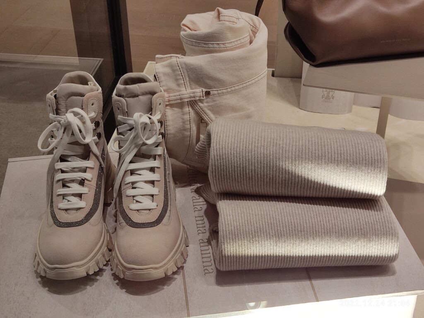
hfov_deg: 37.5
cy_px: 159
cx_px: 212
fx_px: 625
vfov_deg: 28.6
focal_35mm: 51
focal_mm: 4.71
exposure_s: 1/100
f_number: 1.79
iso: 65
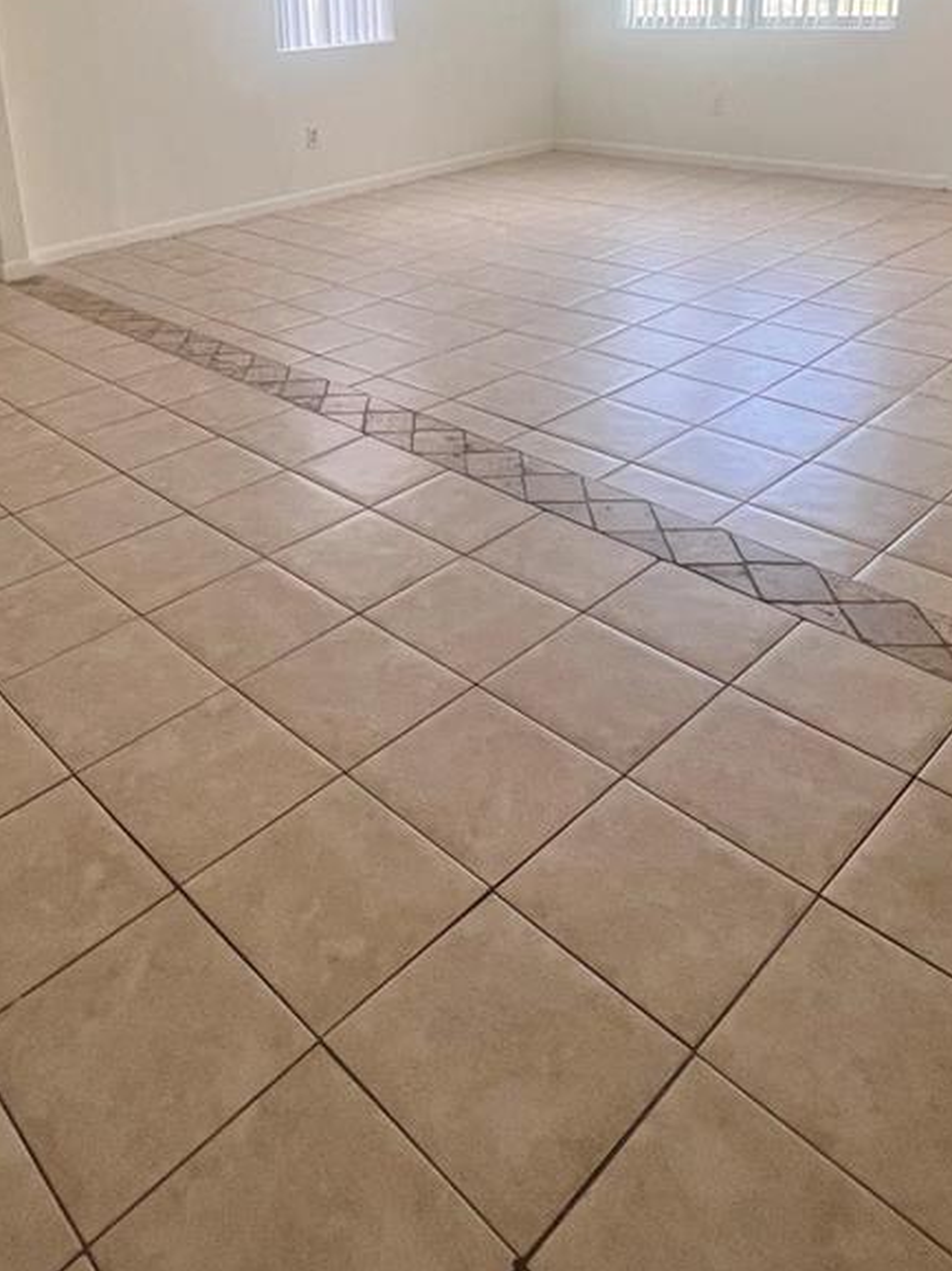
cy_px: 310
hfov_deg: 50.7
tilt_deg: -17.5
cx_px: 350
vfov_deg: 61.5
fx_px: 991
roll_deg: +3.5
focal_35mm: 27
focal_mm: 1.57
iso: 125
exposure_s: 1/120
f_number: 1.8
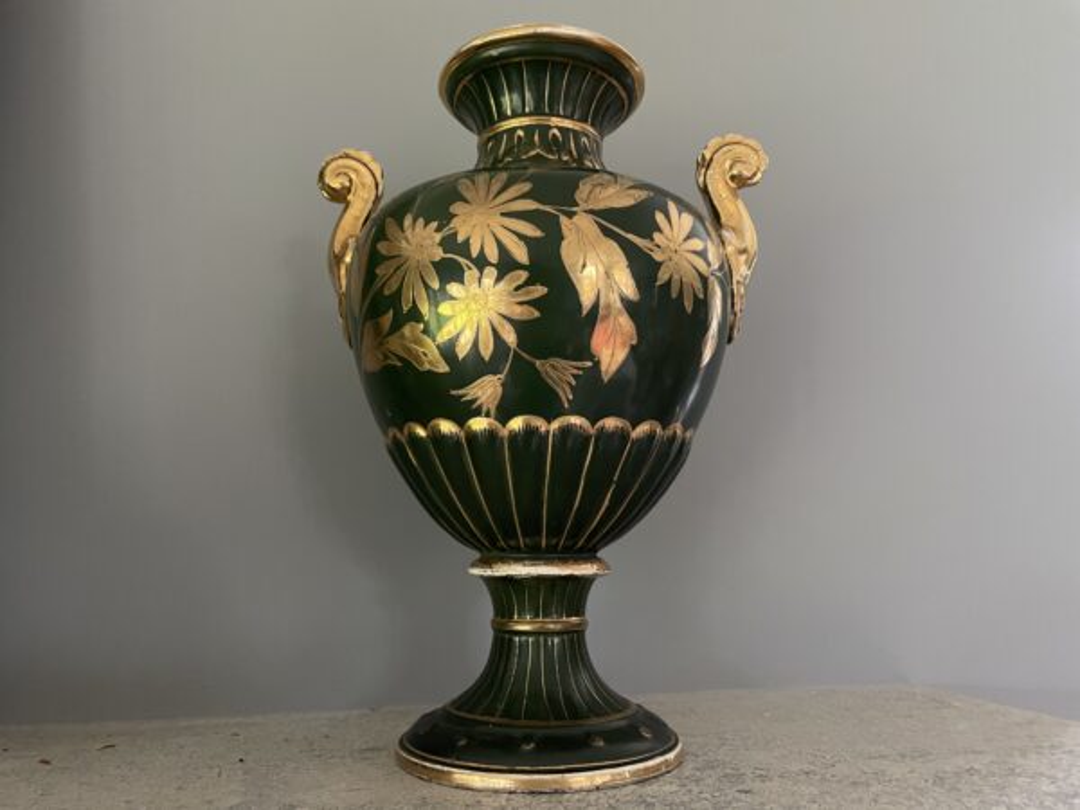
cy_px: 405
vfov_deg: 53.1
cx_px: 540
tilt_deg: +11.1
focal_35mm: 26
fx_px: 811
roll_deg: +0.5
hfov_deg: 67.3
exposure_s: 1/30
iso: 640
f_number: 1.6
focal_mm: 4.2
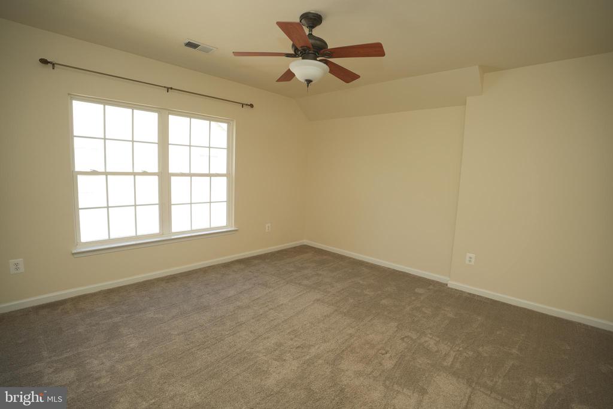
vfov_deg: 73.8
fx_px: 272
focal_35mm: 16
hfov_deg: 96.7
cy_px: 204
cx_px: 306
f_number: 4
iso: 100
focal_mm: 16
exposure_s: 1/100
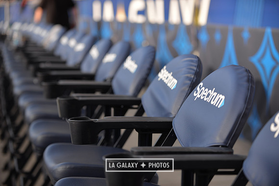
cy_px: 93
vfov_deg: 15.2
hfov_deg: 22.6
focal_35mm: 90
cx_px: 140
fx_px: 698
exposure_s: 1/1600
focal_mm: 90
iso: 200
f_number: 2.8
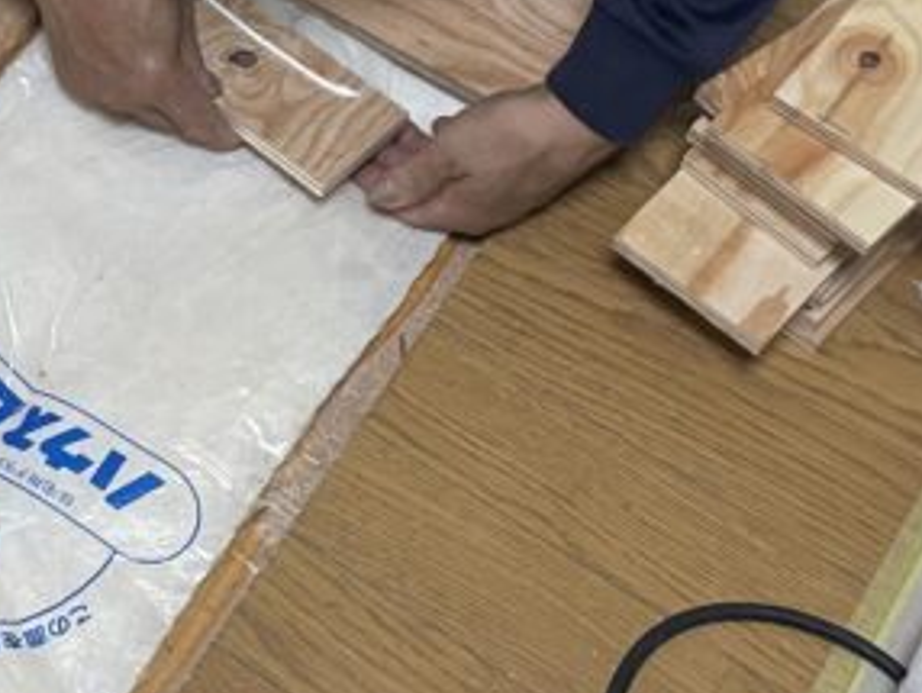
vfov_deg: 15.0
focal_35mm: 93
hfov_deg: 18.8
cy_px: -287
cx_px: -413
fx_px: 2479
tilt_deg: -49.6
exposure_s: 1/83
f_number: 1.6
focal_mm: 4.2
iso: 100
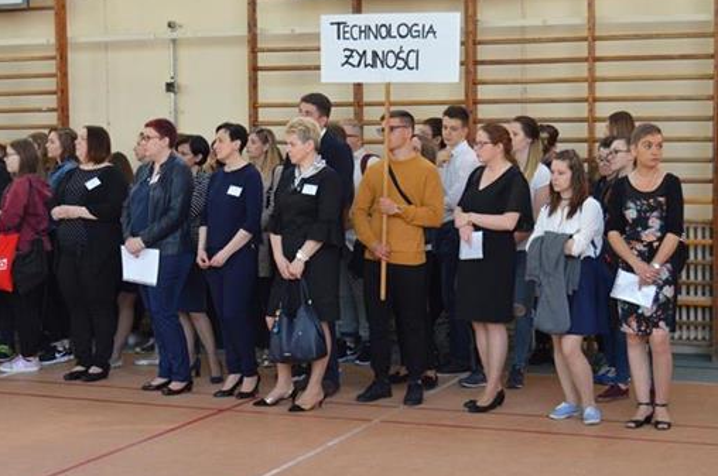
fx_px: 1454
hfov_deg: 27.7
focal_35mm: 73
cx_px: 321
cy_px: 251
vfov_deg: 18.6
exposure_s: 1/60
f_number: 4.8
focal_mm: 38
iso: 800
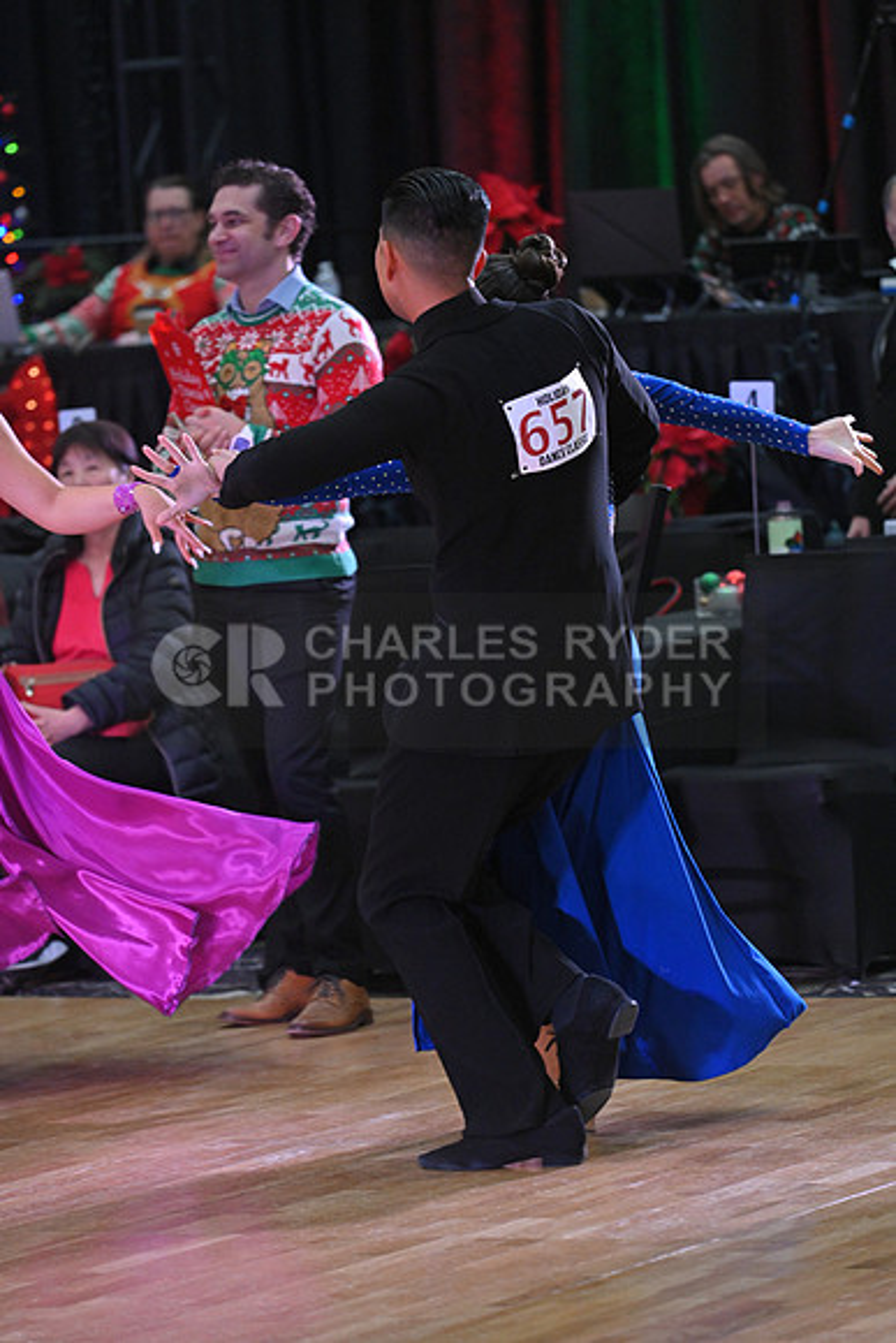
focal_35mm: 200
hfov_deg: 6.9
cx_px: 448
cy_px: 672
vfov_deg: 10.3
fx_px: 7462
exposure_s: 1/400
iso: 3200
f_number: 5
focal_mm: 200
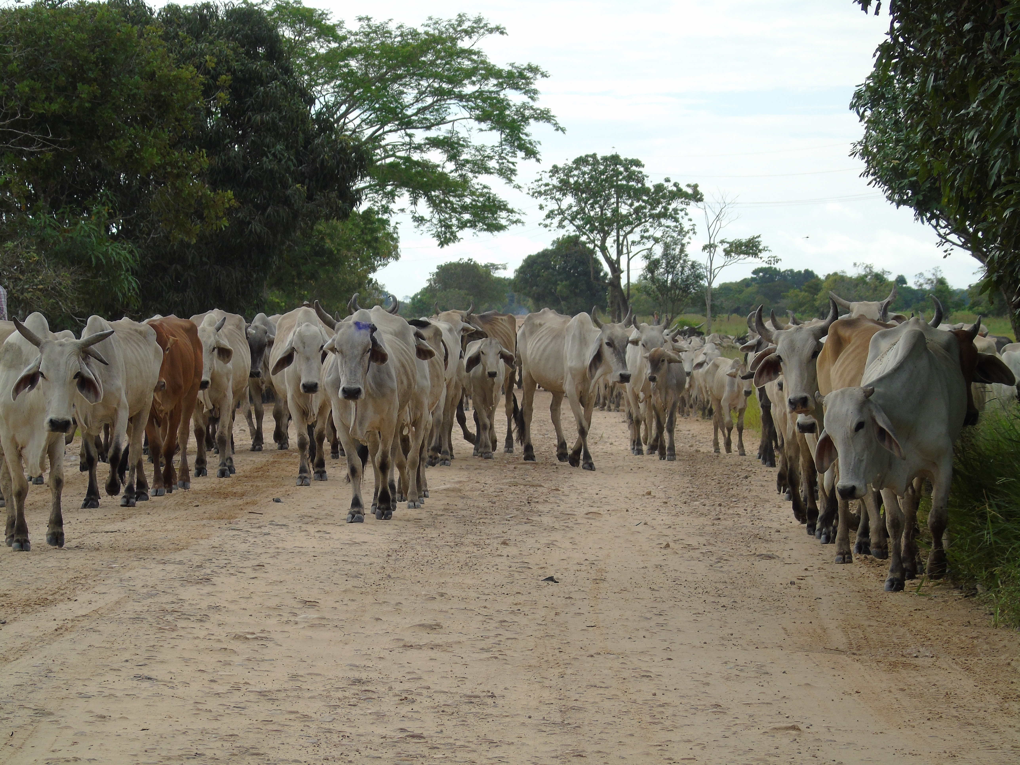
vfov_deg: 9.2
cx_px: 510
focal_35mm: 162
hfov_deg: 12.2
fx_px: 4774
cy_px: 382
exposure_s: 1/400
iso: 80
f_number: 4.9
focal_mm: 29
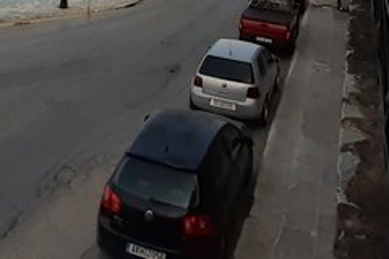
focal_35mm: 45
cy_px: -165
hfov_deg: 43.2
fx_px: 486
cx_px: 143
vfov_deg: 22.4
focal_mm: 1.13
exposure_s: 1/1364
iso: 40
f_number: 2.2
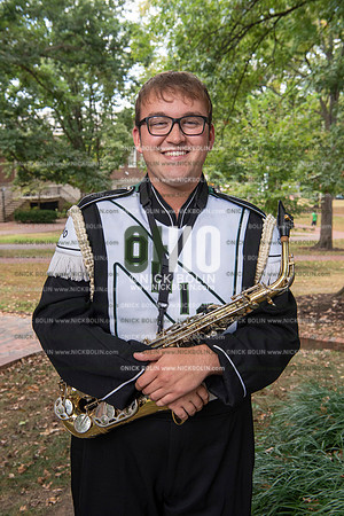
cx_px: 172
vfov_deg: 44.5
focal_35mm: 44
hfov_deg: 30.5
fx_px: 631
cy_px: 258
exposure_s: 1/100
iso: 500
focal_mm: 44
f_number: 8
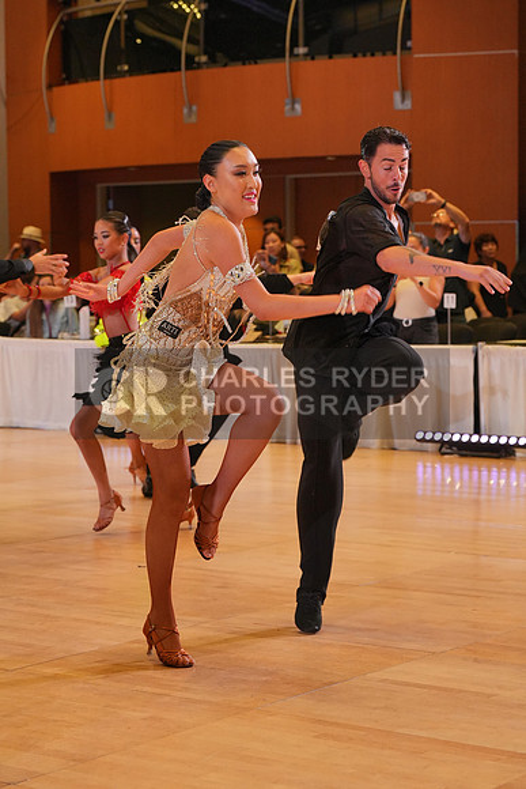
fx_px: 1840
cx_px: 263
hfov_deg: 16.3
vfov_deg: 24.2
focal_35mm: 84
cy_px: 394
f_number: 5.6
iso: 3200
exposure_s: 1/400
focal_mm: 84
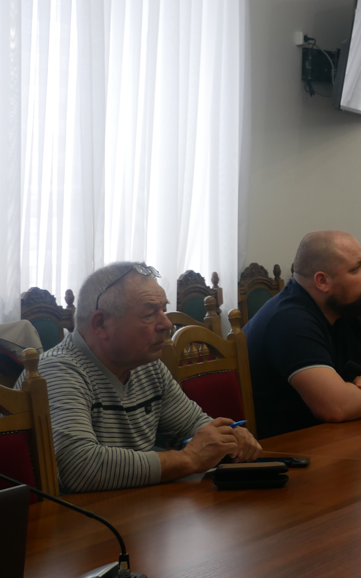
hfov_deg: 11.9
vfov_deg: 20.1
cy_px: 148
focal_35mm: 103
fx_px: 1621
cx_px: 619
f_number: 4.2
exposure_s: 1/60
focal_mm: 22
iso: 320
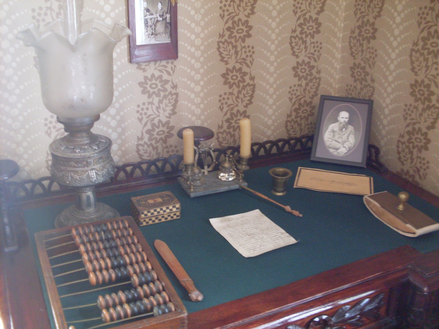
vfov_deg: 37.7
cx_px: 220
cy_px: 164
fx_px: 482
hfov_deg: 49.0
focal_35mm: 38
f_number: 2.8
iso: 200
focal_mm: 6.3
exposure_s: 1/3
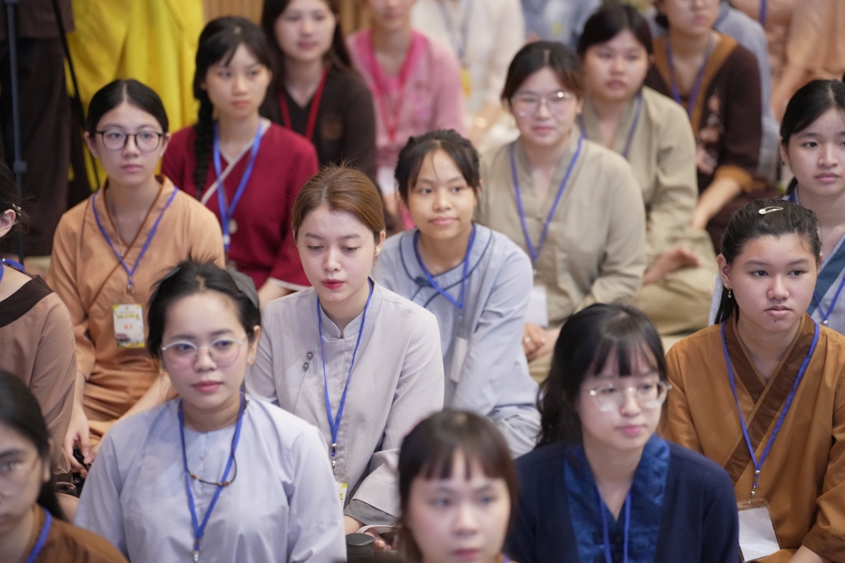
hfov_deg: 13.7
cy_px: 282
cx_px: 422
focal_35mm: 150
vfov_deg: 9.1
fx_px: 3521
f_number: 2.8
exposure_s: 1/160
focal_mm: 150
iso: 5000
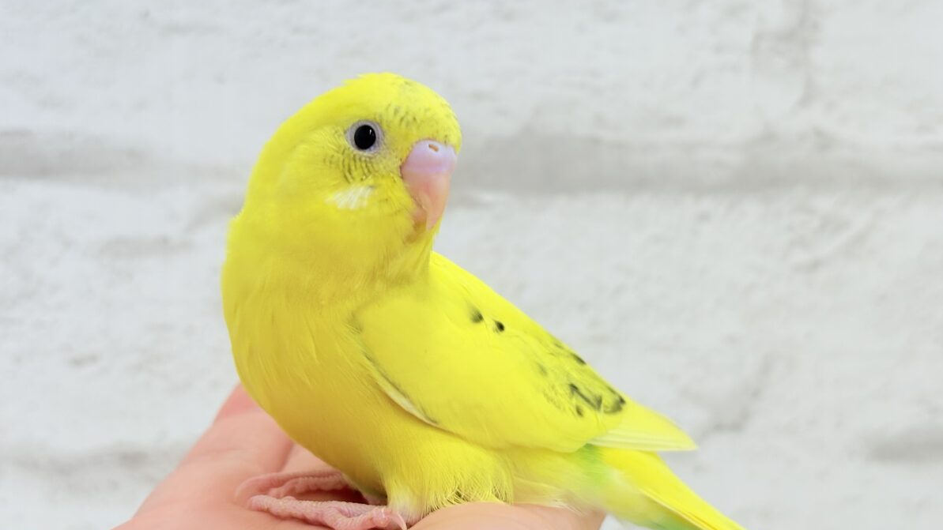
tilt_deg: +3.5
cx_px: 473
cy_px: 235
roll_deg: +1.2
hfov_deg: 36.6
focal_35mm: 57
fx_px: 1425
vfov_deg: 21.1
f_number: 1.6
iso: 50
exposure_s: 1/100
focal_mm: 5.96
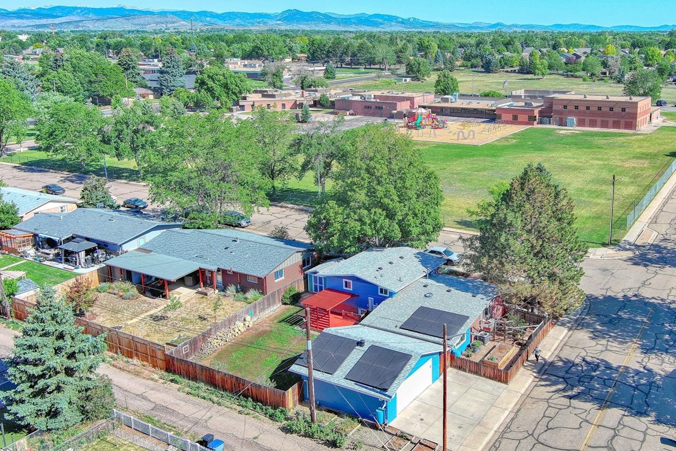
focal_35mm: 37
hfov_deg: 51.4
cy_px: 188
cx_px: 419
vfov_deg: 35.9
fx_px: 695
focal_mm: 10.6
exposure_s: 1/1088
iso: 100
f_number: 2.8
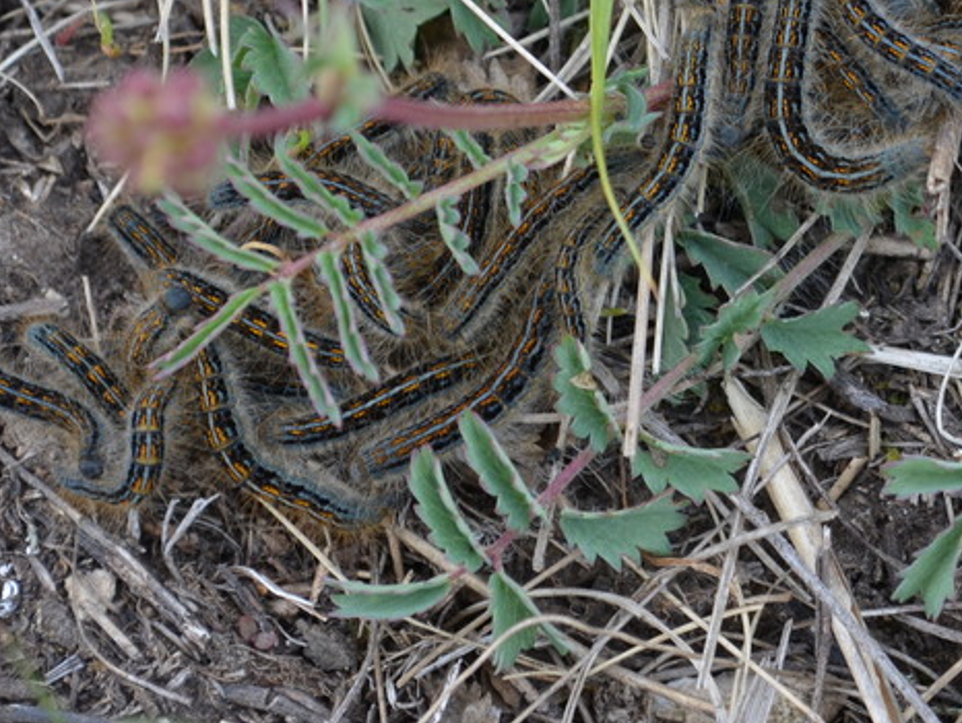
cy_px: 93
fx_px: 4560
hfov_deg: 12.0
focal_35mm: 164
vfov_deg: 9.0
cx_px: 813
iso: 125
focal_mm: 55
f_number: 8
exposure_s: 1/60
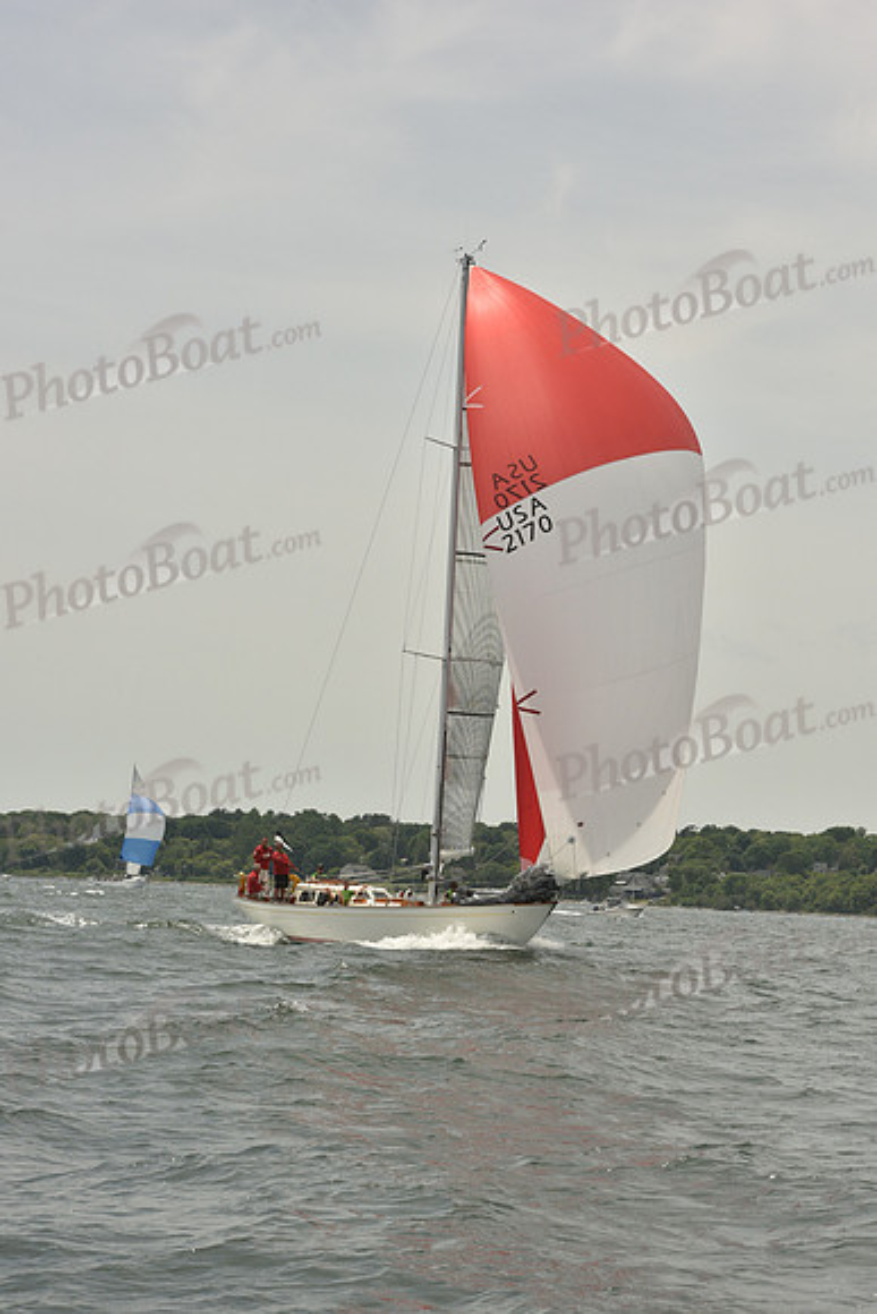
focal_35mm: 82
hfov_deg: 16.7
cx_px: 438
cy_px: 657
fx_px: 2994
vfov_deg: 24.8
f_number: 13
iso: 400
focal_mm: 82
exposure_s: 1/1000
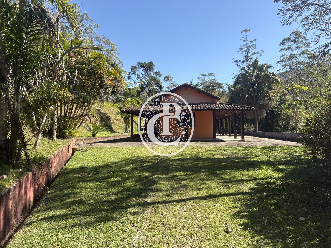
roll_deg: +1.1
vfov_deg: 53.1
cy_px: 124
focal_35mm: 26
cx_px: 166
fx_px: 249
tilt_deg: -1.1
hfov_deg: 67.3
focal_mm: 5.96
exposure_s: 1/1364
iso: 50
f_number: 1.6
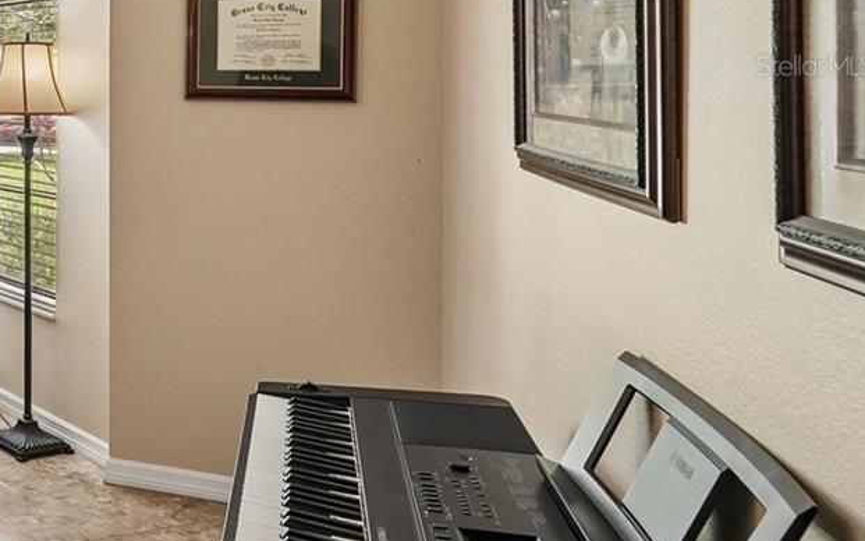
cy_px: 66
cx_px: -234
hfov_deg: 34.7
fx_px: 990
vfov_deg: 29.4
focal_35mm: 42
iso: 400
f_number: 8
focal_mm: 16
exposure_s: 1/10
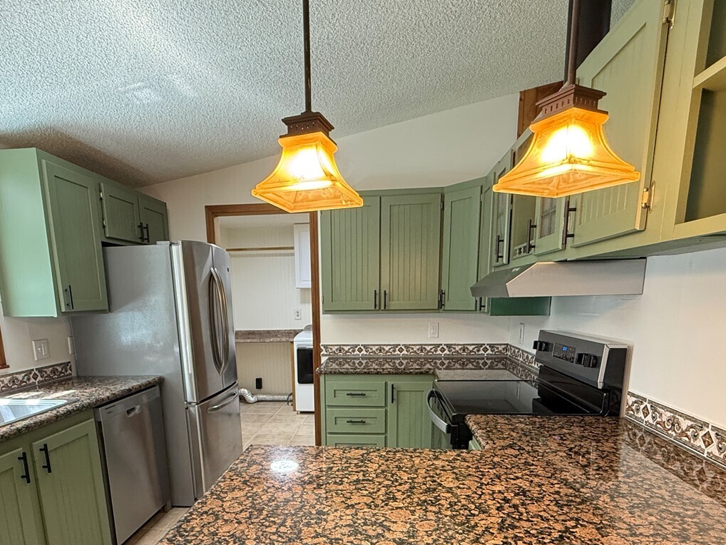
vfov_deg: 58.7
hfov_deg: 76.2
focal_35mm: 22
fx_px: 462
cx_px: 330
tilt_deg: -10.8
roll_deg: +0.9
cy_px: 390
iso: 500
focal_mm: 2.22
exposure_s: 1/60
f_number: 2.2
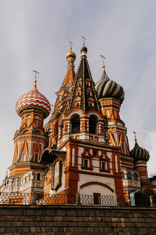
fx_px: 227
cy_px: 118
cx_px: 78
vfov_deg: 54.4
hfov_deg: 37.9
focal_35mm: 35
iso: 100
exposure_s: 1/500
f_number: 4
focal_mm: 35
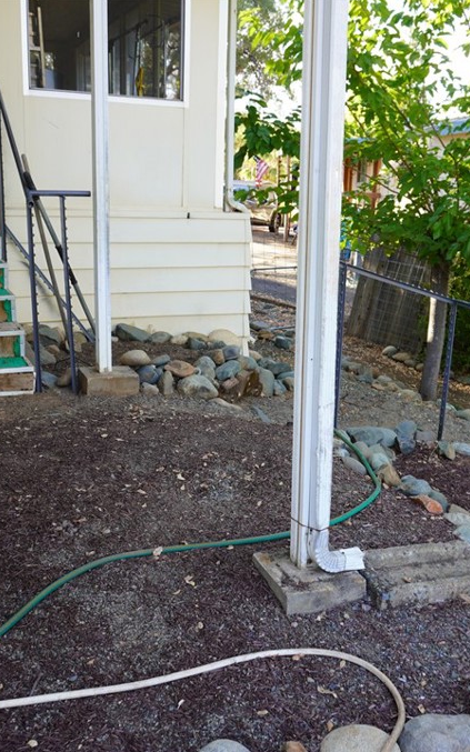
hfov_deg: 34.4
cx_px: 271
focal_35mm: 37
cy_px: 375
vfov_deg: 52.8
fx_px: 758
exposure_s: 1/60
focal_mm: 16
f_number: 4
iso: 100
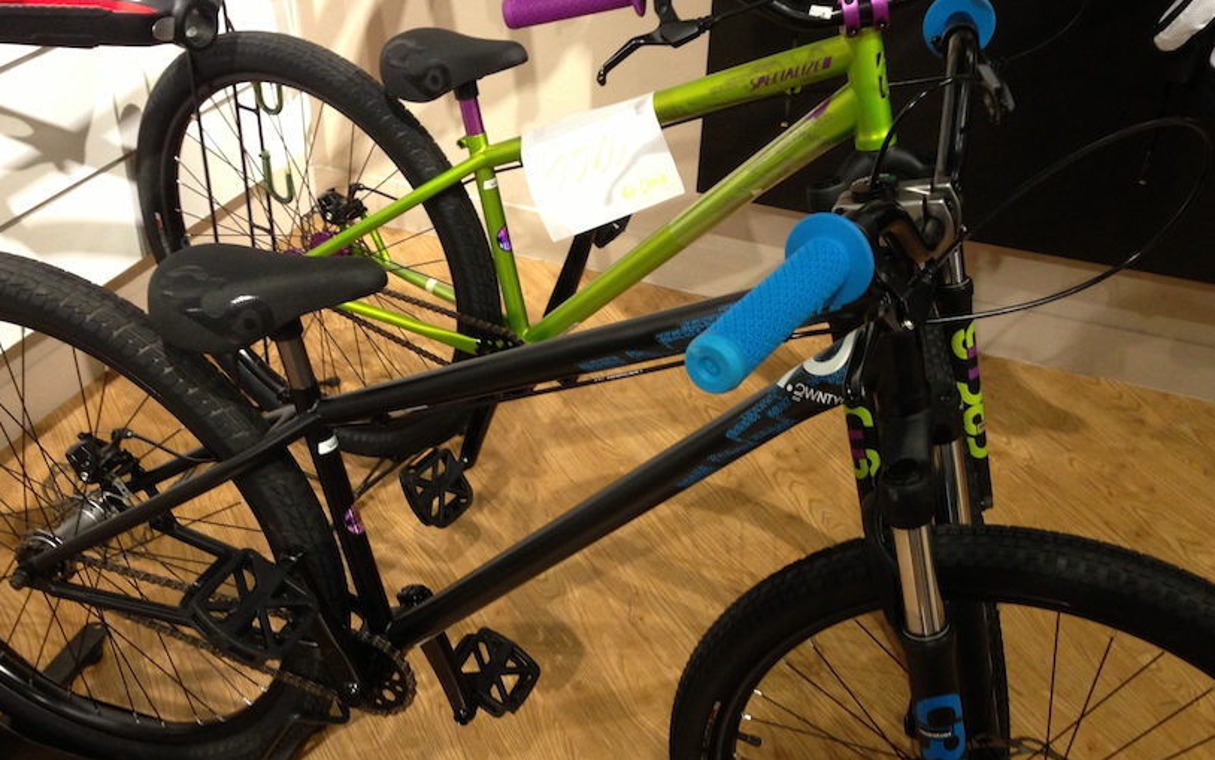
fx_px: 1457
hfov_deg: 45.3
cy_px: 523
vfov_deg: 29.0
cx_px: 616
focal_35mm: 44
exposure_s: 1/20
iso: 160
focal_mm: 4.13
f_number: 2.4
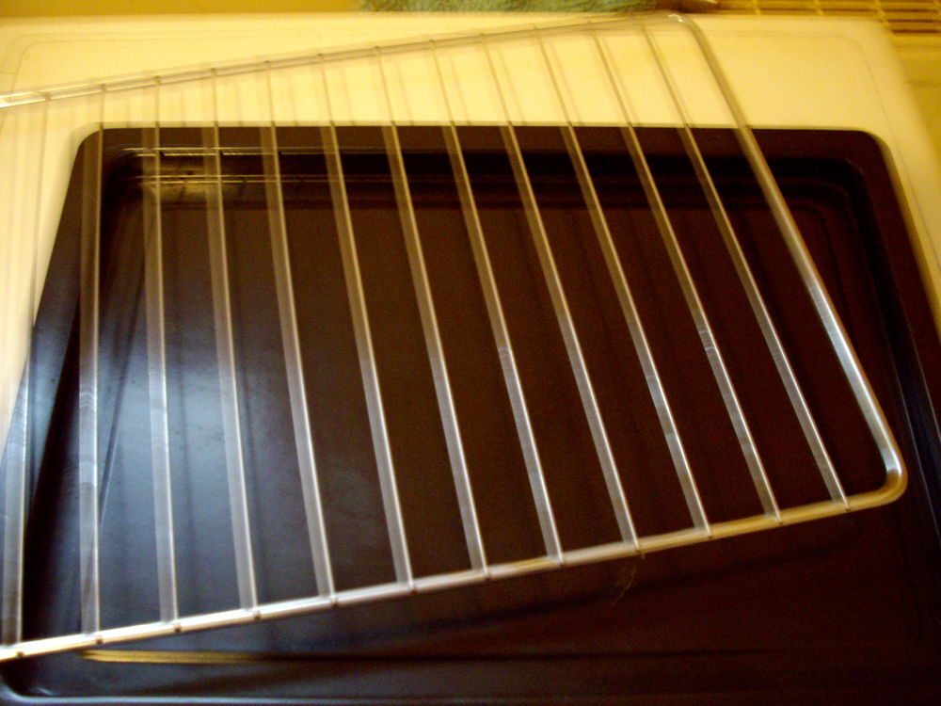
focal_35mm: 37
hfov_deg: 50.1
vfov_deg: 38.7
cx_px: 470
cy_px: 353
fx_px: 1006
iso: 400
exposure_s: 1/4
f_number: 2.8
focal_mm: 6.2
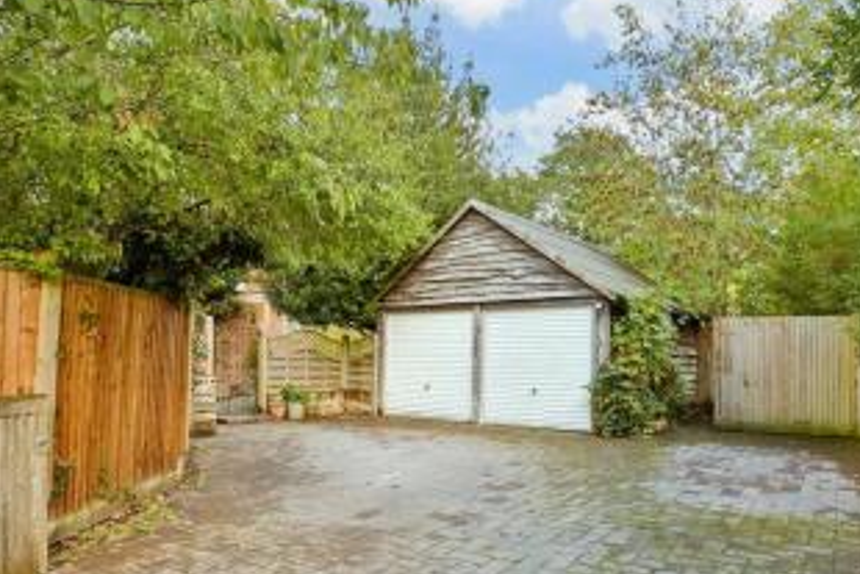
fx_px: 550
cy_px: 309
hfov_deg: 75.9
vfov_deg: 55.1
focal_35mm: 23
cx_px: 472
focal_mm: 10
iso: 160
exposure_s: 1/40
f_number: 8
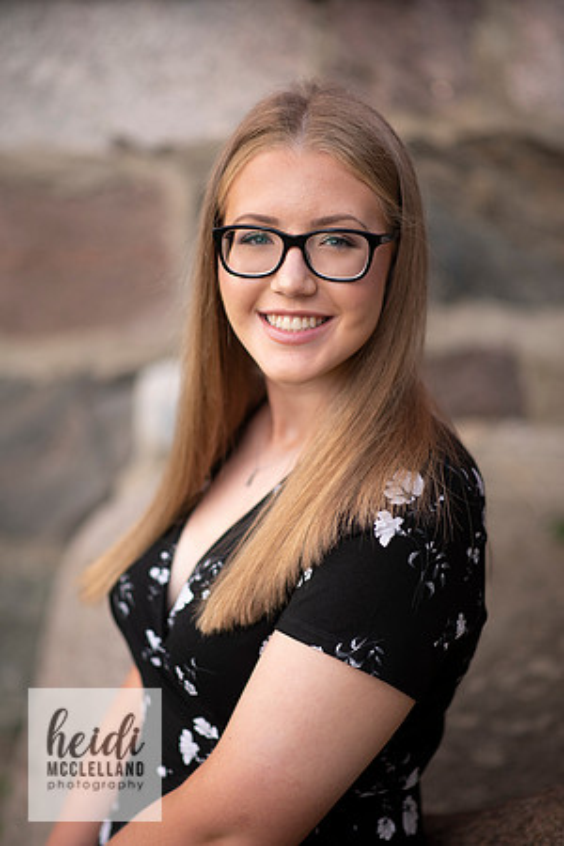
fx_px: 1997
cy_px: 423
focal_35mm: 85
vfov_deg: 23.9
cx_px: 282
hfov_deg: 16.1
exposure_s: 1/400
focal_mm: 85
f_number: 1.8
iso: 125
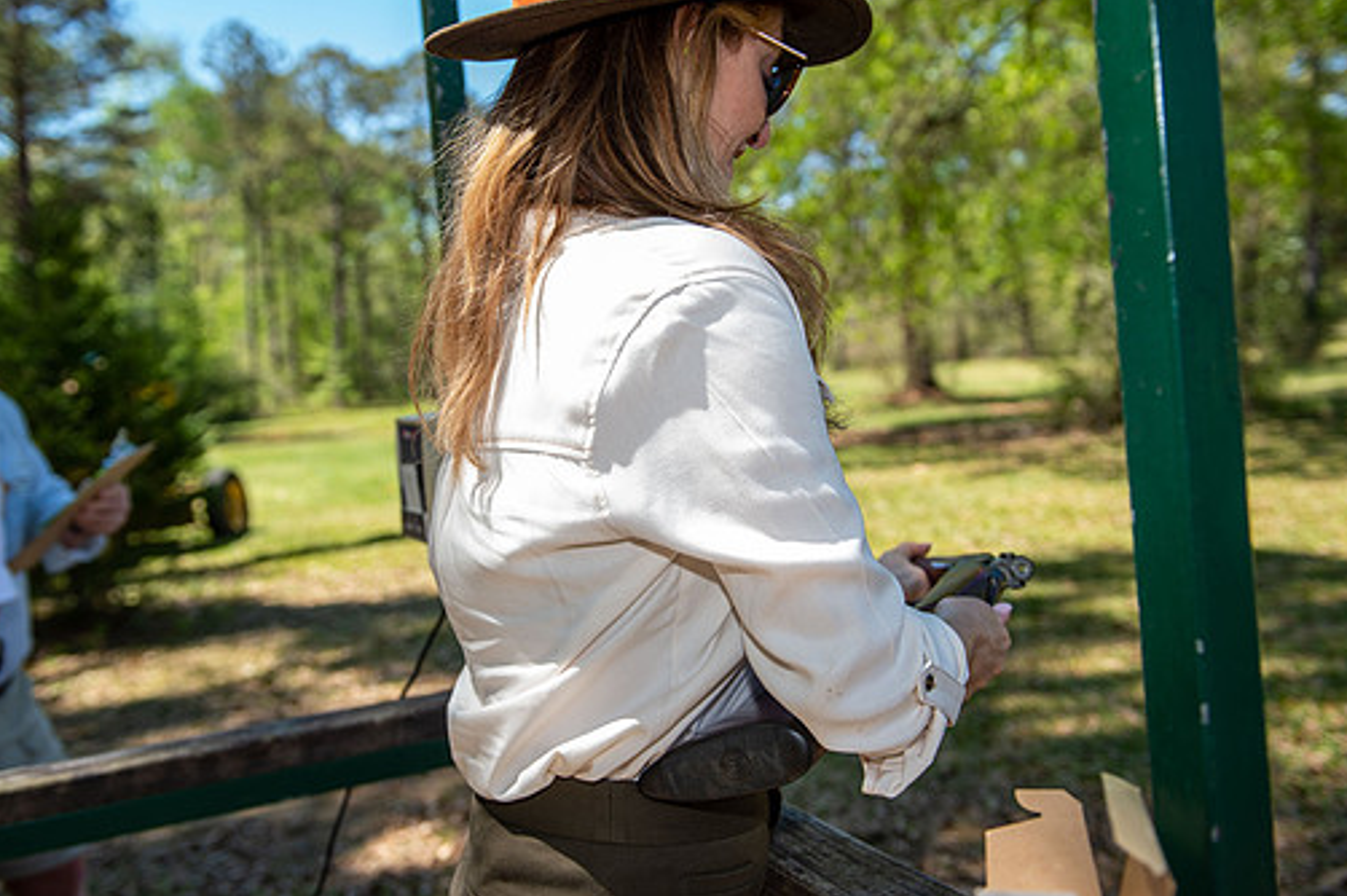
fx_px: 1383
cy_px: 416
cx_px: 663
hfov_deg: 51.9
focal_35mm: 37
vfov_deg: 35.9
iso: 50
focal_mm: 32
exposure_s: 1/250
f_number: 3.5
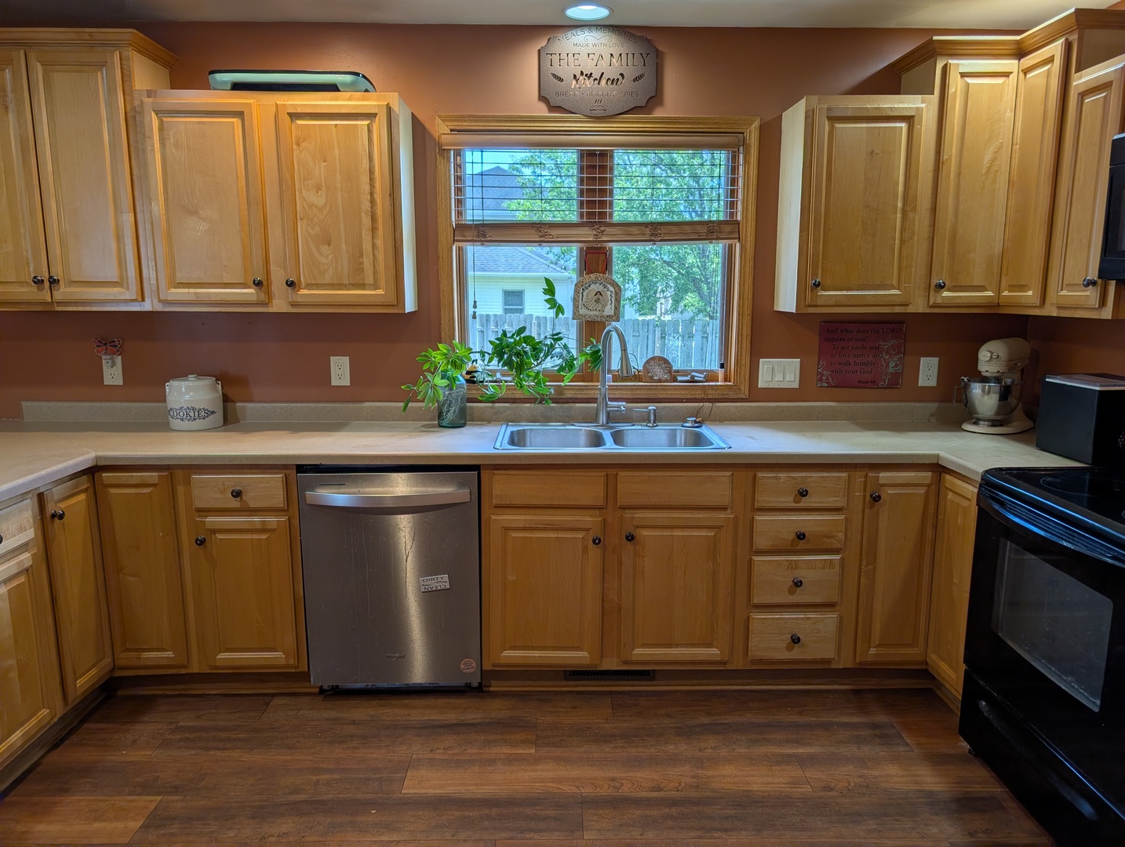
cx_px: 562
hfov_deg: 71.5
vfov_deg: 56.9
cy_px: 424
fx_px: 781
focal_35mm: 24
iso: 22
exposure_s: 1/256
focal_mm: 6.9
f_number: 1.68
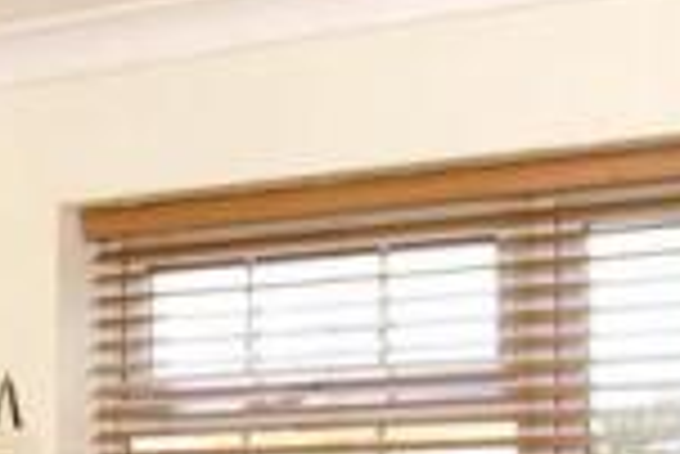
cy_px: 771
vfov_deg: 17.7
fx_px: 1229
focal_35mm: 65
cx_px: 554
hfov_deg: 30.1
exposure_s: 1/100
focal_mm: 10
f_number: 11
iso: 200
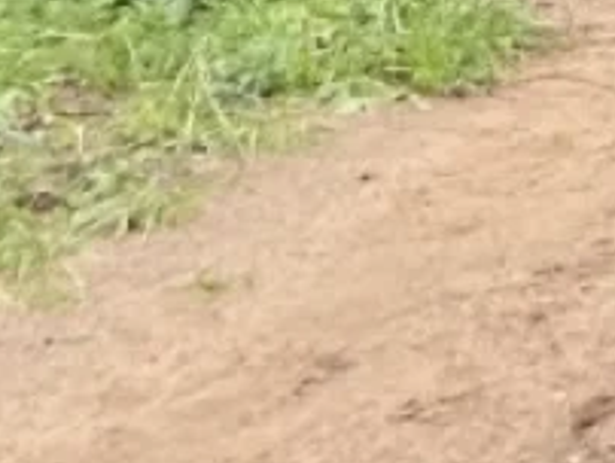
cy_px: -1339
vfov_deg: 6.1
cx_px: 1748
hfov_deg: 8.3
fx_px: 3664
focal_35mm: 206
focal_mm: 4.2
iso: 32
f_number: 1.6
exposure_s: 1/355
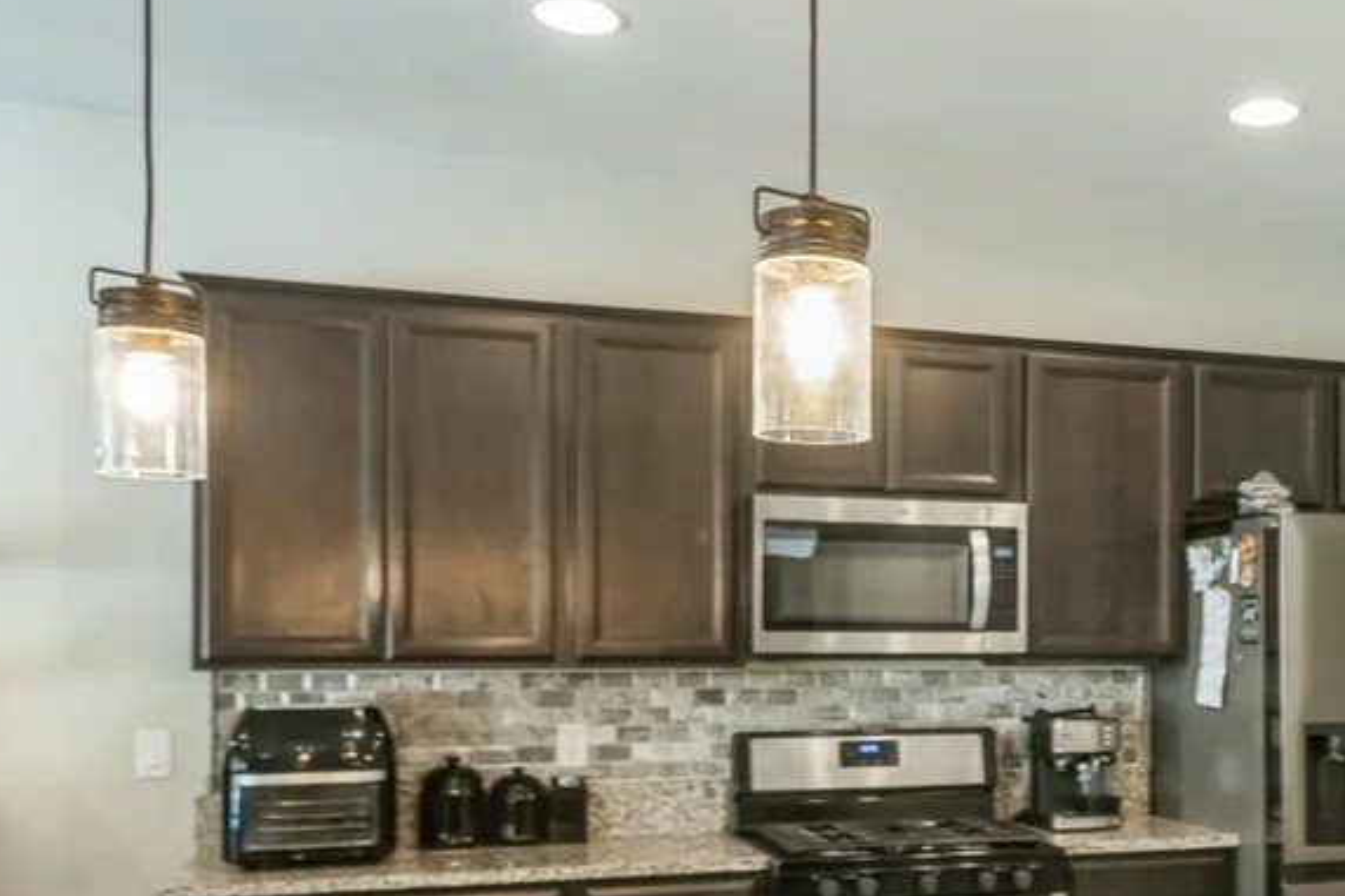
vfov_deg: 30.9
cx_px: 1091
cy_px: 595
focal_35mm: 43
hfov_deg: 43.2
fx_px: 1606
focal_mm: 24
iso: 100
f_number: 6.3
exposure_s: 1/10
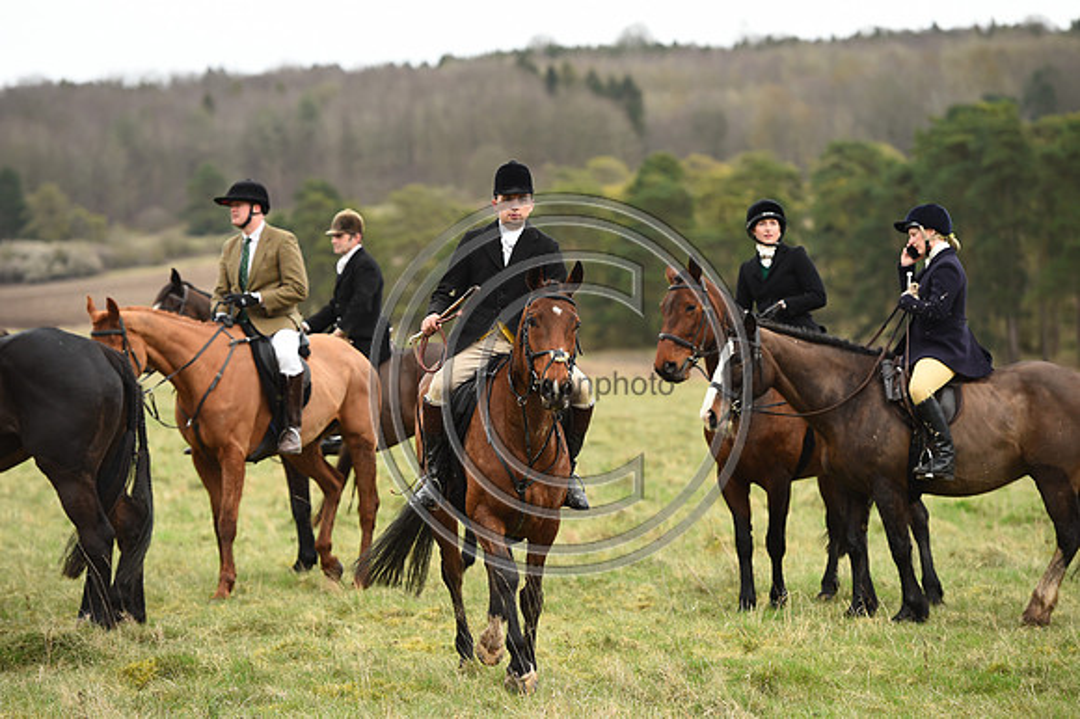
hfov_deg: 12.8
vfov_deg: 8.6
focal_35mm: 160
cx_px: 540
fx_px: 4797
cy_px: 360
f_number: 4
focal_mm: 160
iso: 900
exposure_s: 1/1250
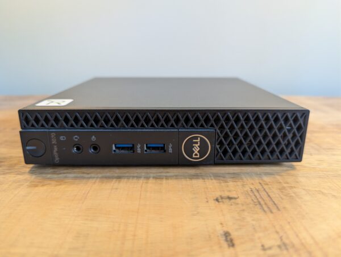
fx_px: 237
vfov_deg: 57.0
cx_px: 170
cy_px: 128
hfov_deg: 71.5
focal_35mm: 24
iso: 51
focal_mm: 6.9
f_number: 1.68
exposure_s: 1/50
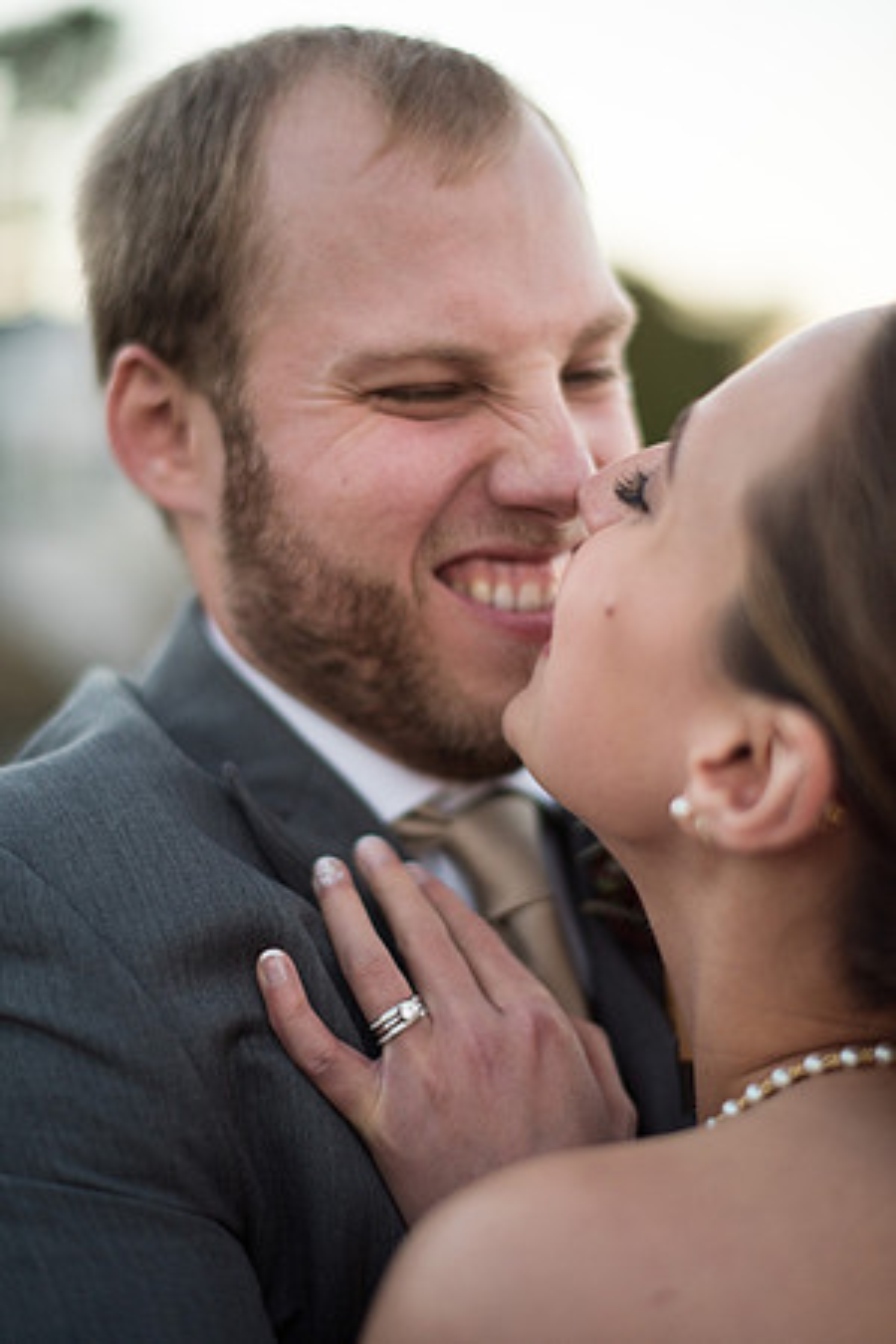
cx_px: 448
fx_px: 2165
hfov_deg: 23.4
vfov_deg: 34.5
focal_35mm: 58
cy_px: 672
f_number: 1.4
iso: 250
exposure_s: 1/1000
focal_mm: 58
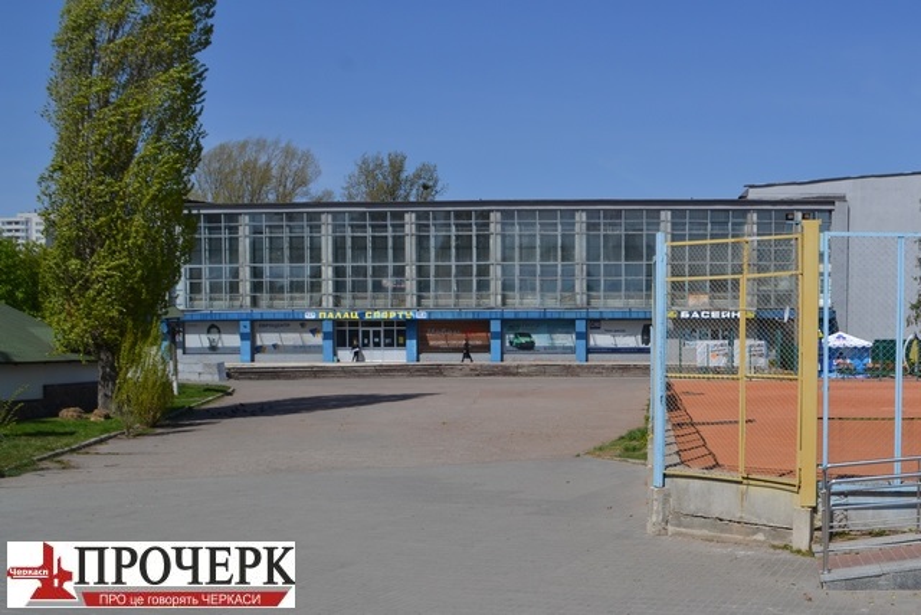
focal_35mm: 30
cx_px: 460
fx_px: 768
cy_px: 308
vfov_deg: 43.6
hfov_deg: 61.9
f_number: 8
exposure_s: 1/250
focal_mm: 20
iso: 100
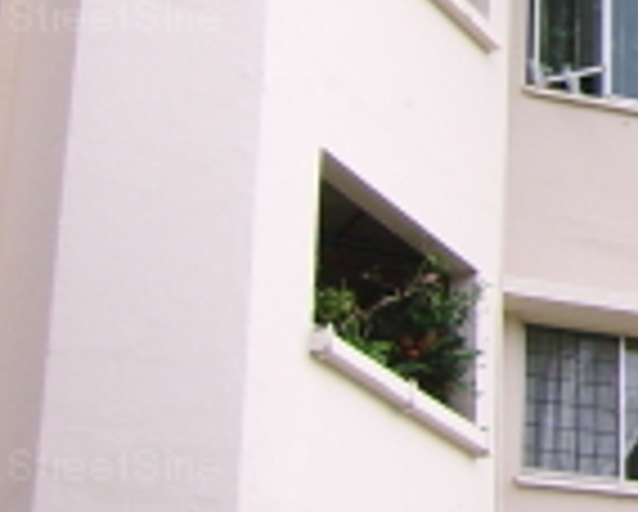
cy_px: 22
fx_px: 2496
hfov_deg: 13.0
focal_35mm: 132
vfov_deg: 11.6
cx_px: 1195
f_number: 2.8
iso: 50
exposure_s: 1/545
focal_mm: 5.95
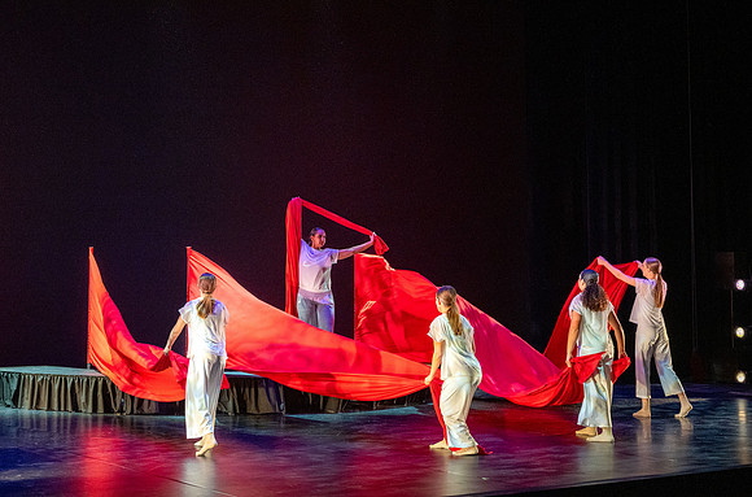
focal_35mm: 59
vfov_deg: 22.9
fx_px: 1219
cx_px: 289
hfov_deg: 34.1
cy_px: 164
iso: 2000
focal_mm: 44
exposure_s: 1/250
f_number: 2.8
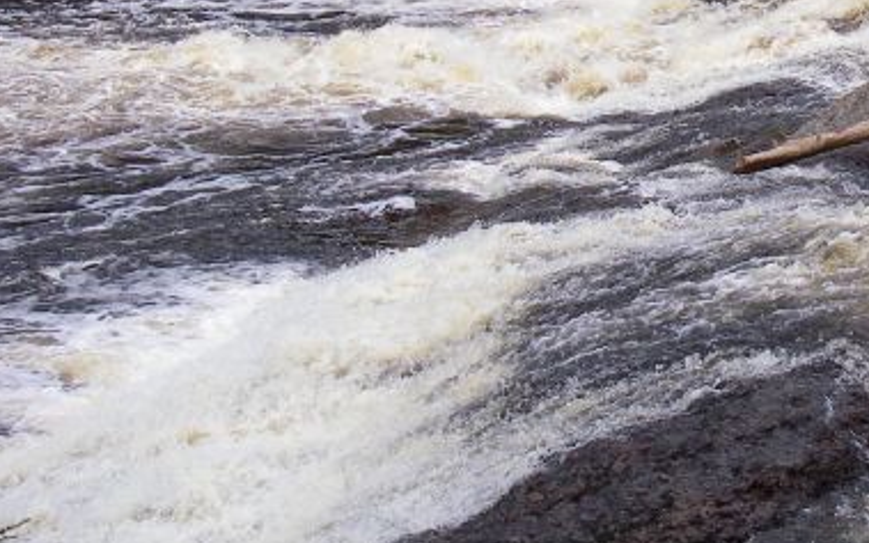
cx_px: 835
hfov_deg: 23.5
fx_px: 2013
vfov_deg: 15.3
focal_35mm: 85
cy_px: 110
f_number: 3.3
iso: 64
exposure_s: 1/320
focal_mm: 6.3
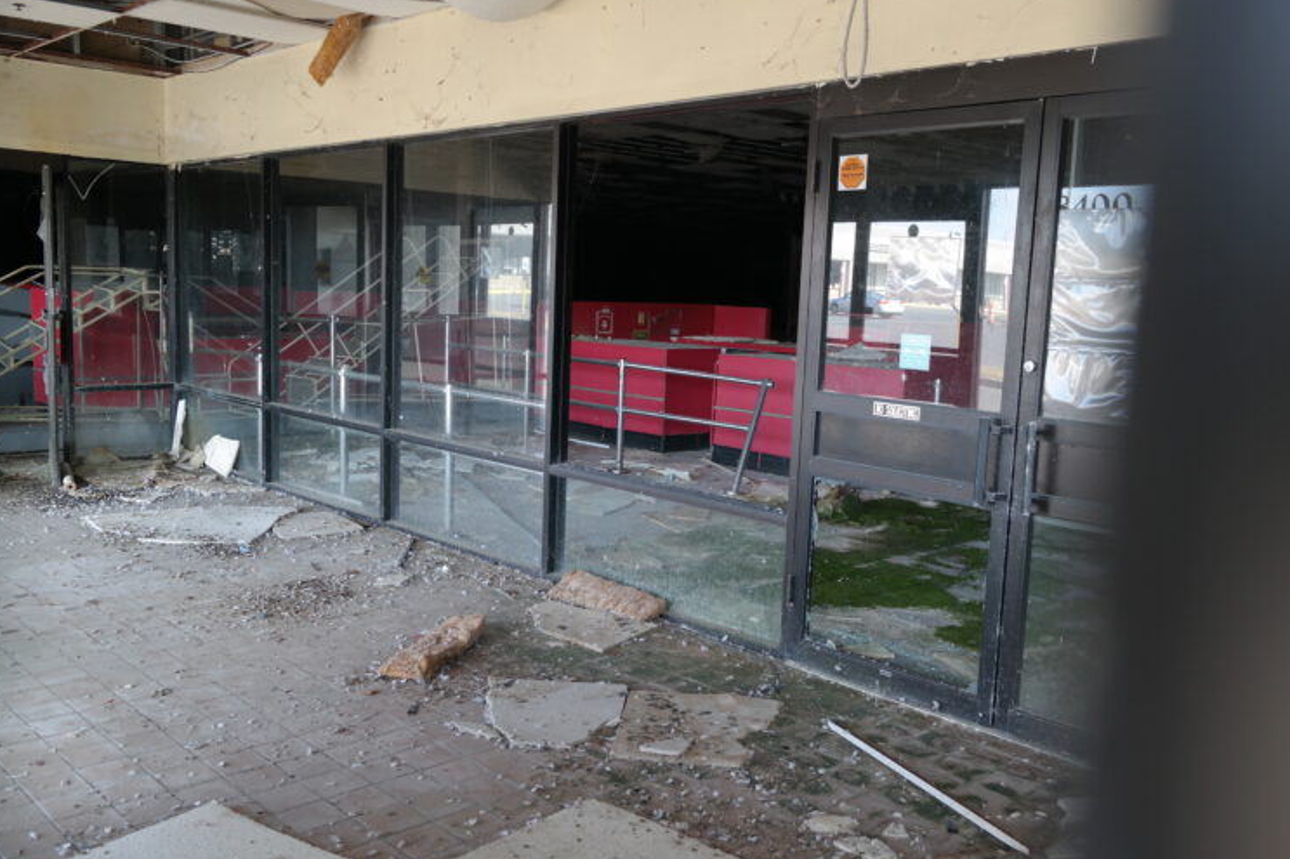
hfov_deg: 60.3
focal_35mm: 31
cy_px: 434
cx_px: 629
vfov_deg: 42.3
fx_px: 1111
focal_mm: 20
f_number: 3.5
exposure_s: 1/50
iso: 200
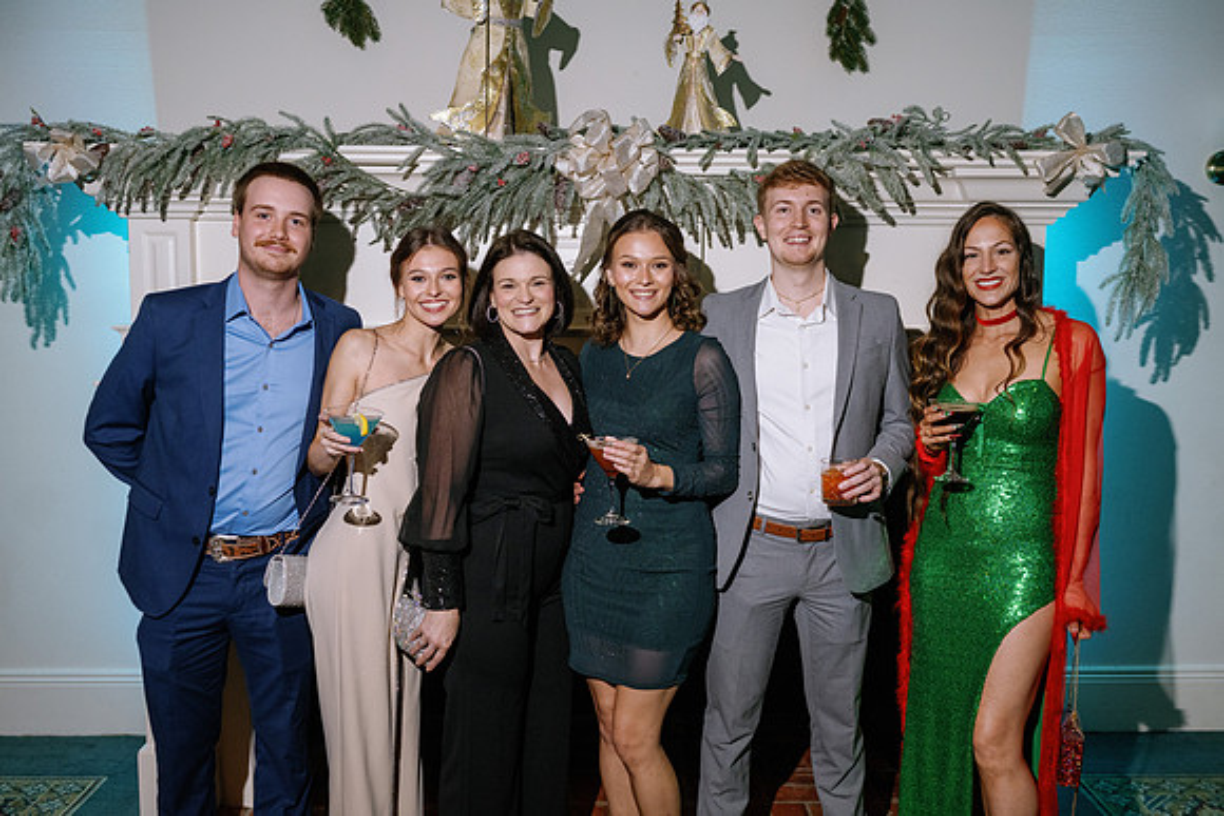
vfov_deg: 37.9
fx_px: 1190
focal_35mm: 35
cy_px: 408
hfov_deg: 54.4
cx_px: 612
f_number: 4
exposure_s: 1/100
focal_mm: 35
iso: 800
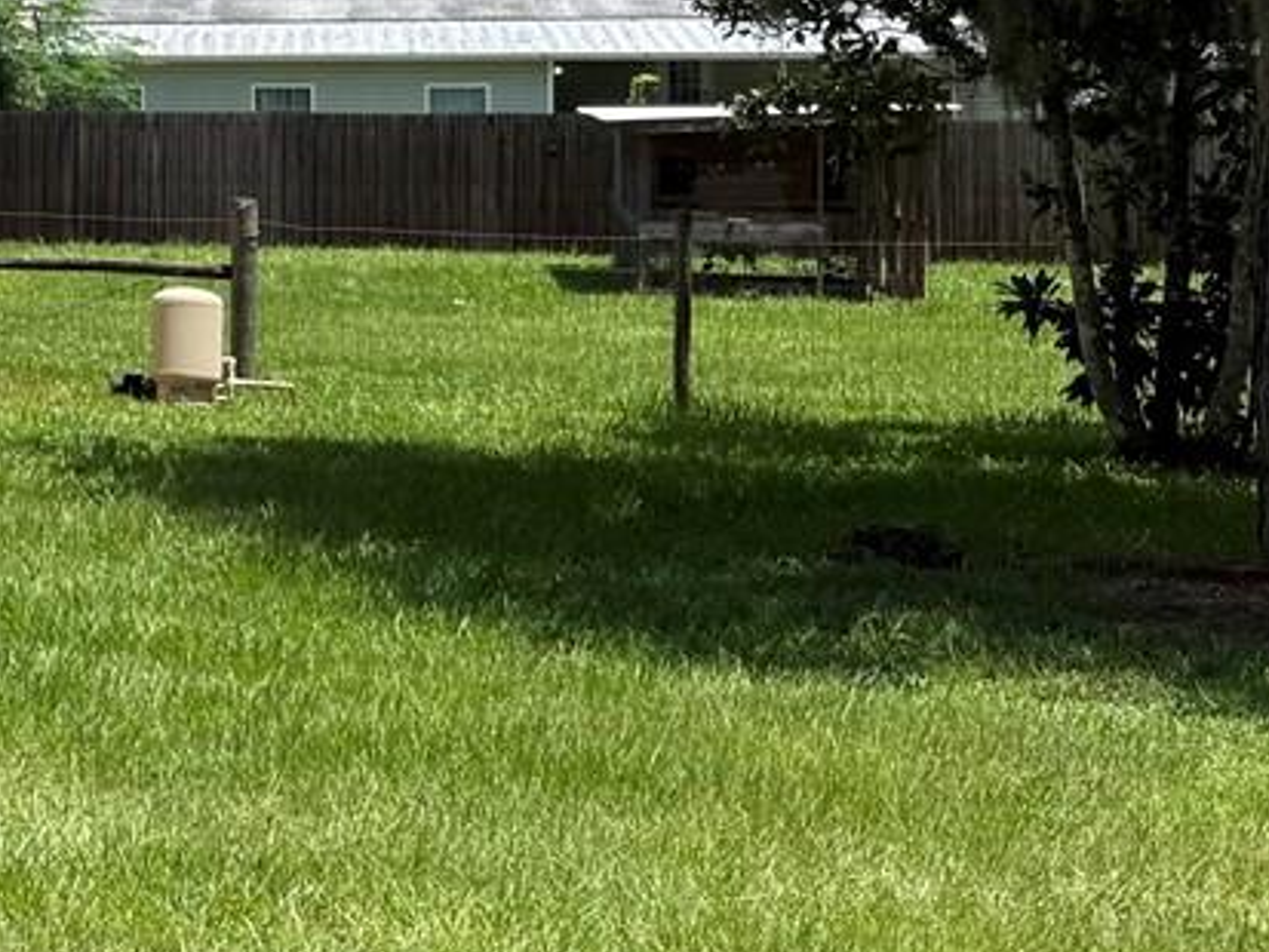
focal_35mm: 93
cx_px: -894
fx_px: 3410
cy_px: -12
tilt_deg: +1.4
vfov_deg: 15.6
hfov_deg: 17.7
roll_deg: +0.5
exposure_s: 1/4405
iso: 80
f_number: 1.78
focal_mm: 6.76
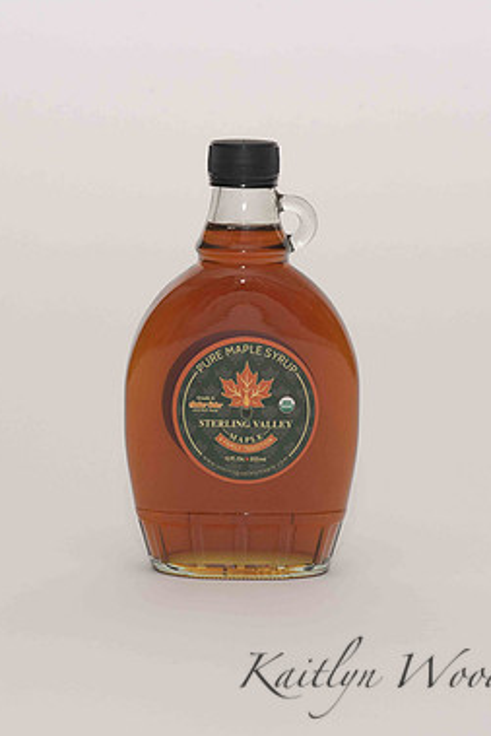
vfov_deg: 15.8
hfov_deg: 10.6
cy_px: 372
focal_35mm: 130
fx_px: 2657
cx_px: 239
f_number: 13
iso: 400
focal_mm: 85
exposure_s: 1/100
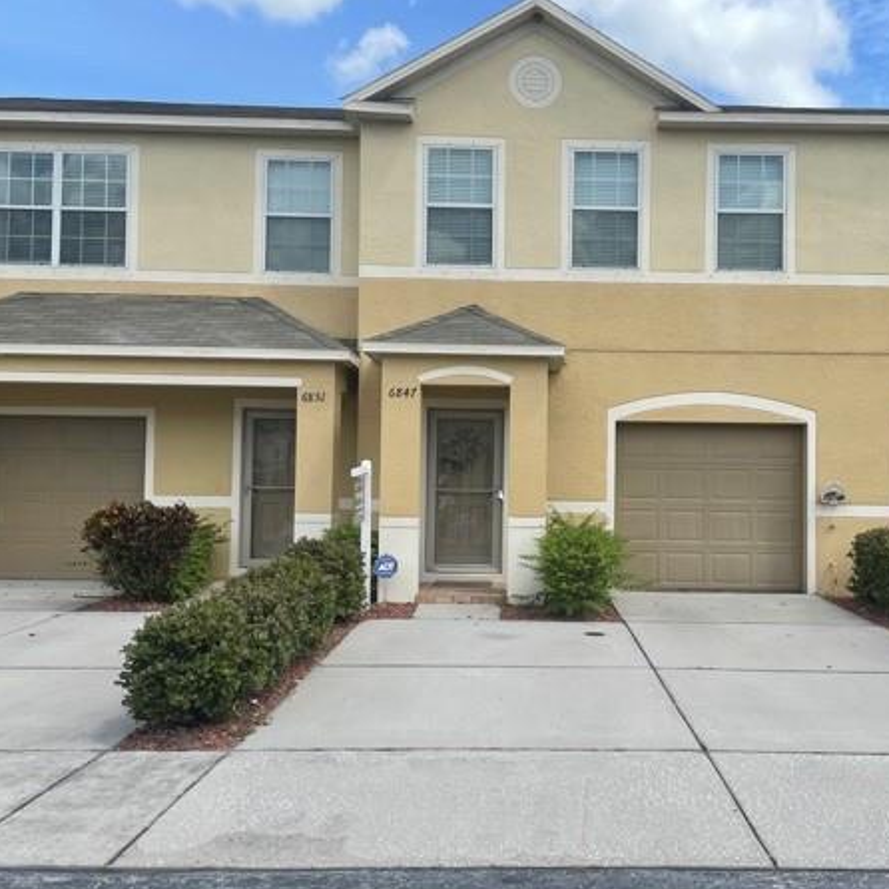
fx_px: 959
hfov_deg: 49.2
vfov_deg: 49.7
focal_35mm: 33
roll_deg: -0.8
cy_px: 443
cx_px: 566
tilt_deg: +3.0
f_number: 1.6
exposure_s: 1/2959
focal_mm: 4.2
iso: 32
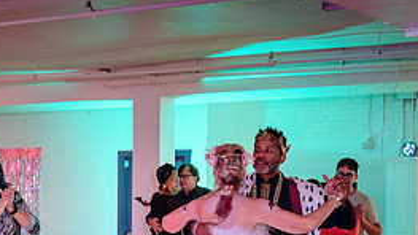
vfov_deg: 11.8
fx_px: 1108
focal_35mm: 100
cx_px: 120
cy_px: 291
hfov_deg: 21.2
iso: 800
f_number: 2.8
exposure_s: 1/100
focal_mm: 40
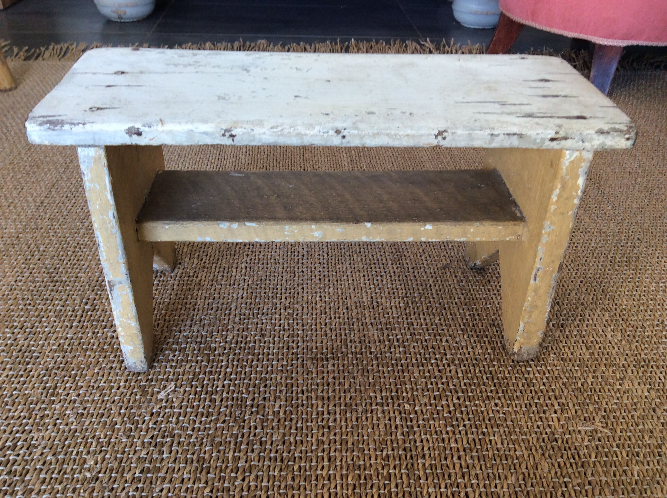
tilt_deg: -33.3
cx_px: 334
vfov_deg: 44.1
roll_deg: -0.7
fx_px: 616
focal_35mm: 32
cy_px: 249
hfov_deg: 56.9
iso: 50
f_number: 2.4
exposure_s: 1/25
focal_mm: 3.3
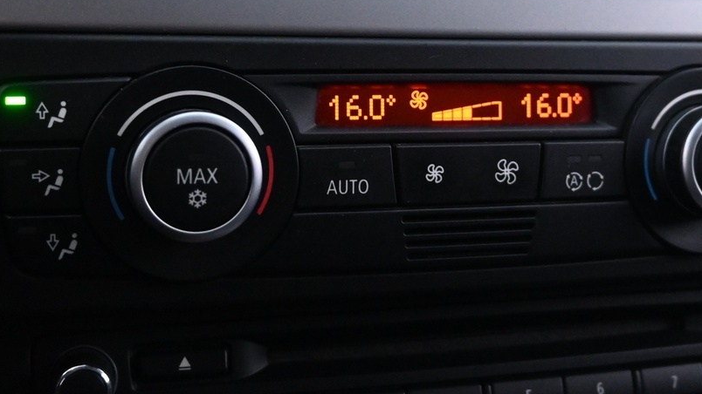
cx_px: 384
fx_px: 1061
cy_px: 84
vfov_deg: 20.8
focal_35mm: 57
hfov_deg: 36.6
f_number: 3.5
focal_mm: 18
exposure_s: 1/30
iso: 3600
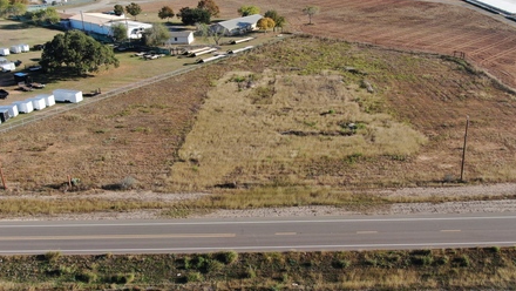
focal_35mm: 38
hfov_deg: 52.6
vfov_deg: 31.2
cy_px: 148
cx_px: 293
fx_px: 520
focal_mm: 4.39
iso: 100
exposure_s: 1/800
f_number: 2.8
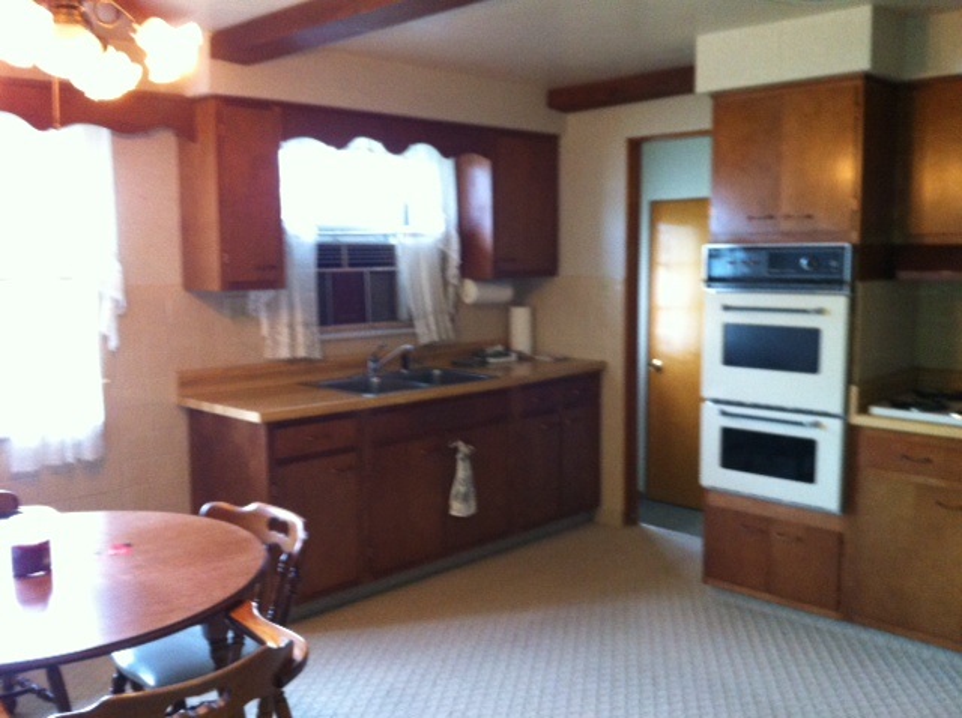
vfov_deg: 40.6
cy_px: 359
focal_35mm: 35
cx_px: 481
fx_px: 971
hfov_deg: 52.7
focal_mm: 3.85
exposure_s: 1/15
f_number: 2.8
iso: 250
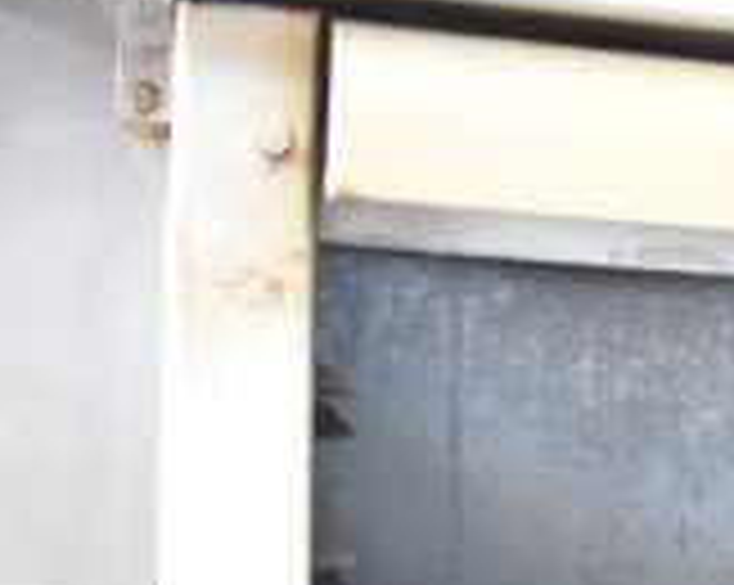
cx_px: 1369
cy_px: 560
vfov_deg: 13.1
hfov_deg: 14.4
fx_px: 2517
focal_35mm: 116
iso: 1250
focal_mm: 22
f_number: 3.8
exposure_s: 1/30
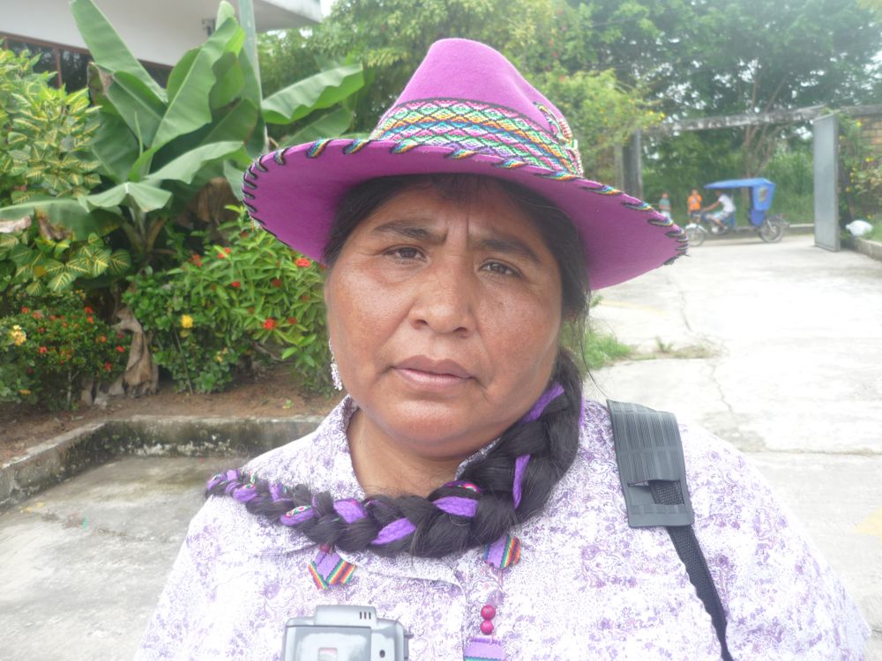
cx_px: 441
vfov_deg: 42.9
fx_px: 841
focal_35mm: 33
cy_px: 330
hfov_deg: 55.4
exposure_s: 1/250
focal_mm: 5.5
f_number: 2.8
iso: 100
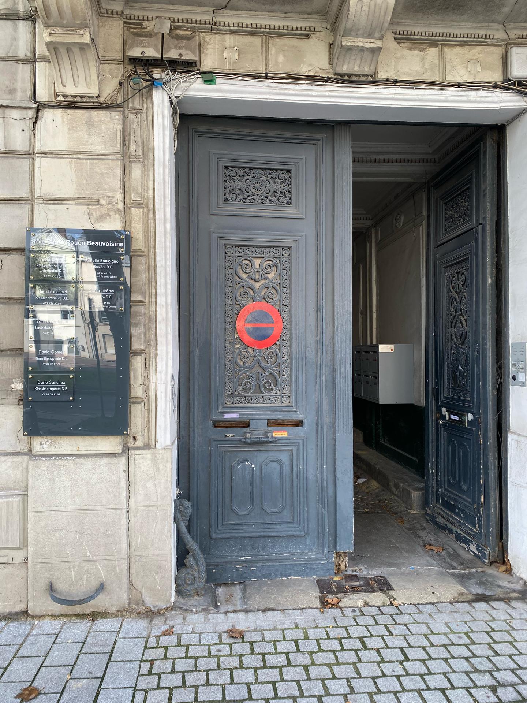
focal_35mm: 26
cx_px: 264
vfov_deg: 67.3
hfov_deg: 53.1
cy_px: 352
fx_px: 528
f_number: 1.8
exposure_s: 1/256
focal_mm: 4.25
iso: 32
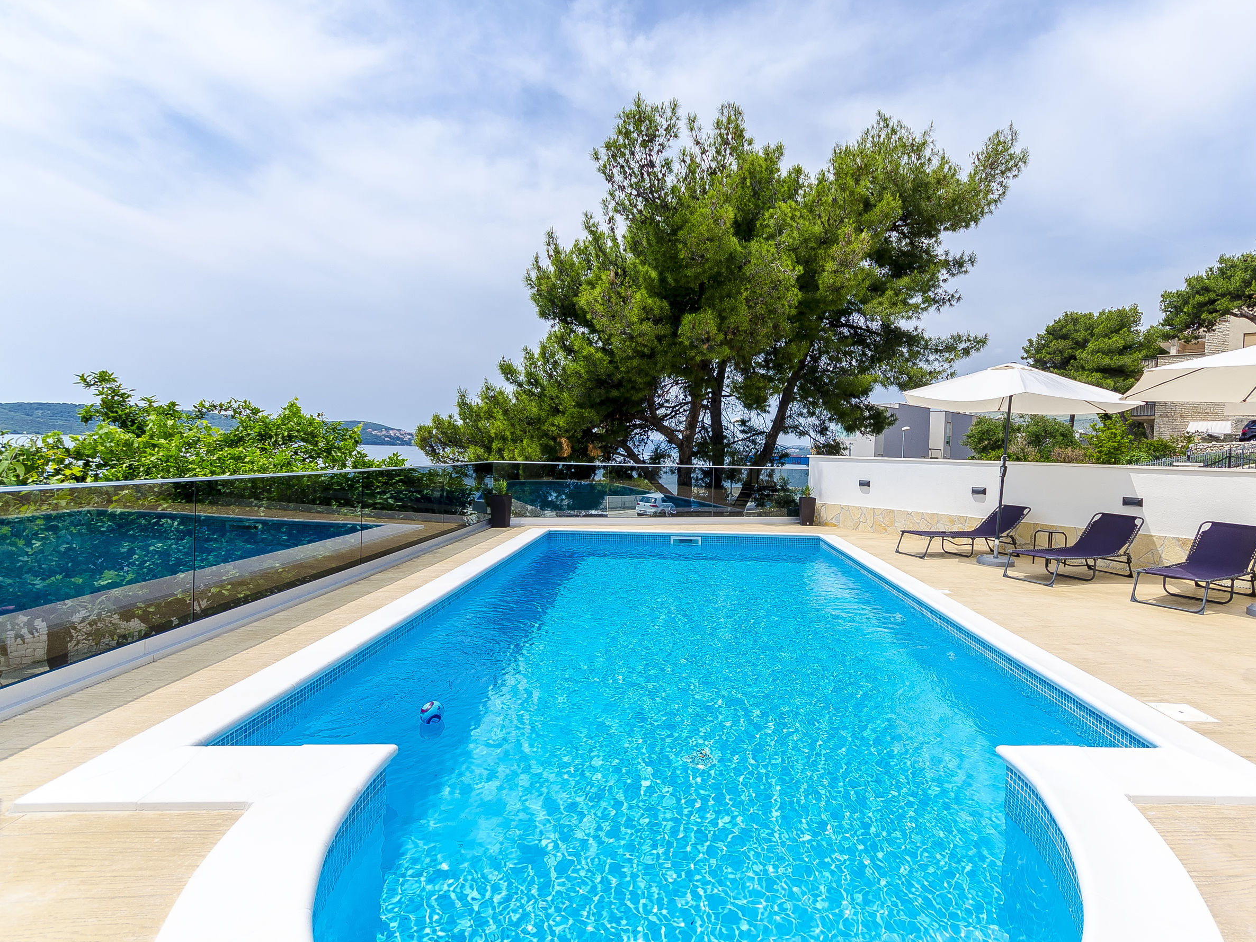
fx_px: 617
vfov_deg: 74.7
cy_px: 468
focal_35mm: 17
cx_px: 724
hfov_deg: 90.3
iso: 125
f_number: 6.3
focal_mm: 10
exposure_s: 1/800
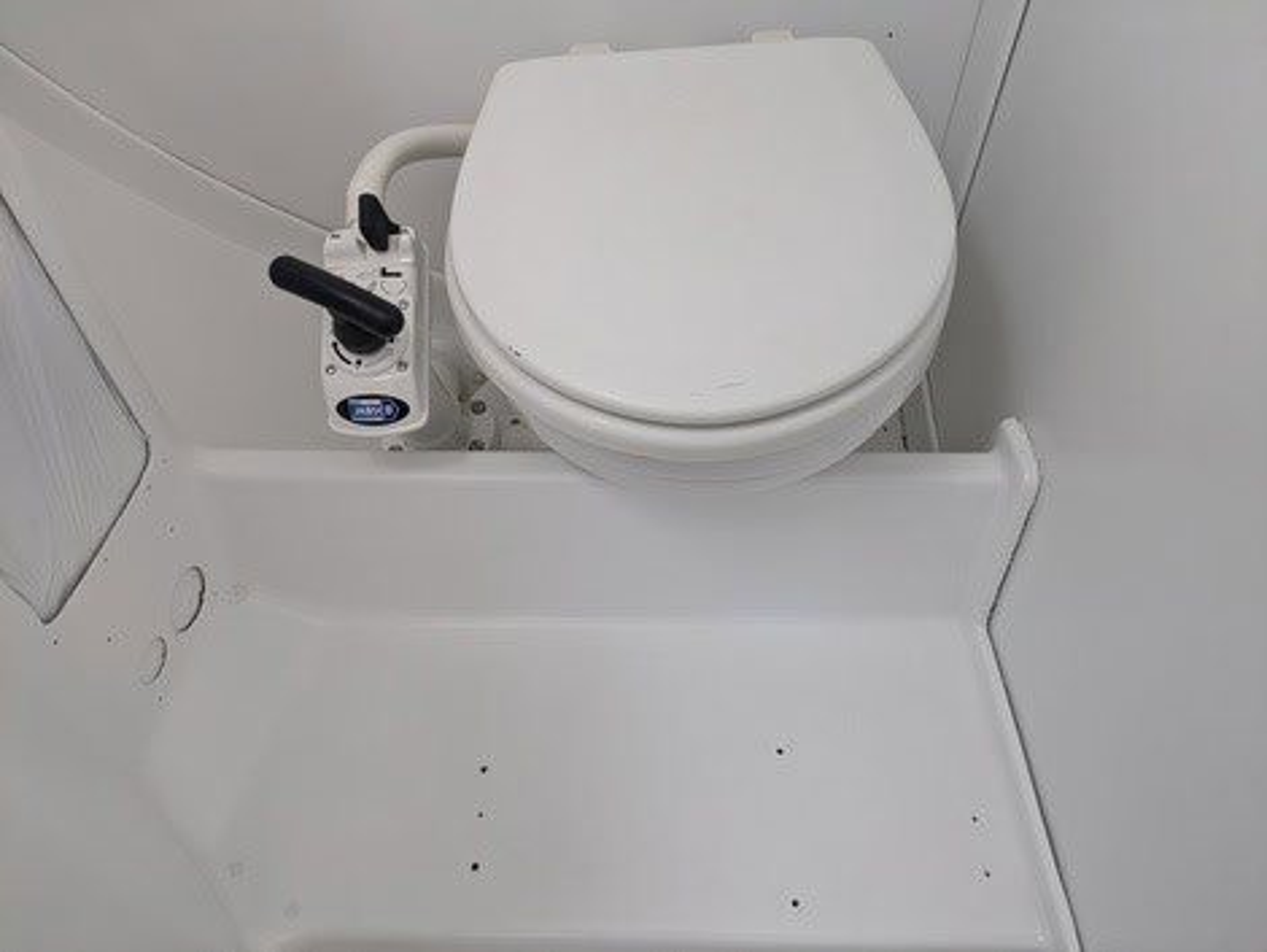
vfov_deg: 54.9
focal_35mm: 25
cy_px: 476
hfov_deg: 69.4
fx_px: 916
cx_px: 634
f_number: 1.9
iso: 109
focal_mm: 5.4
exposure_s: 1/100
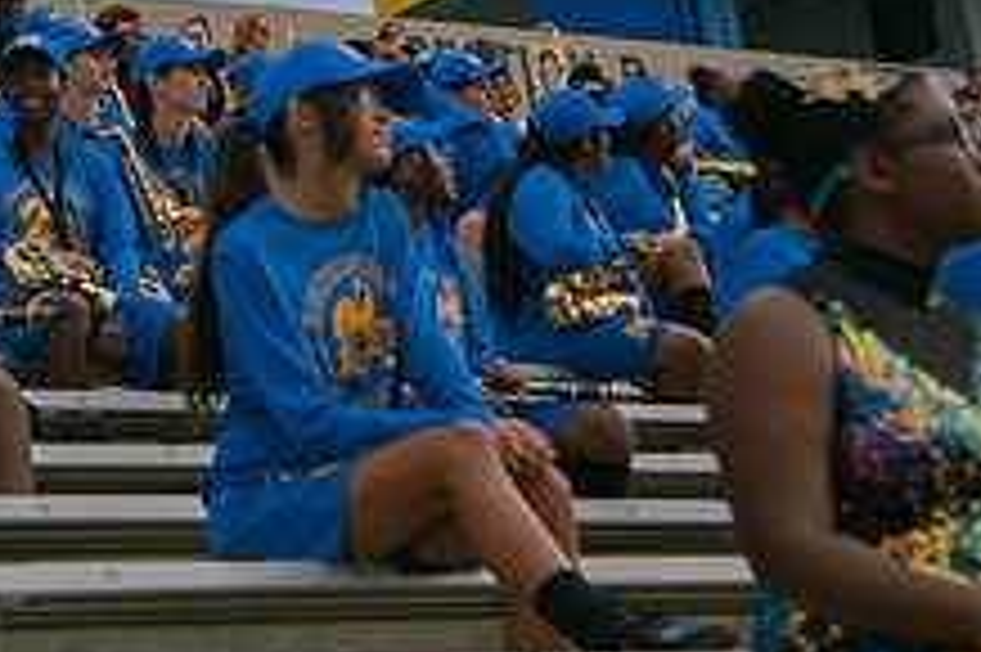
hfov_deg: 13.9
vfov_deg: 9.3
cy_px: -90
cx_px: 58
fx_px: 3975
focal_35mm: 146
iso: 100
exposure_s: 1/400
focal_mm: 55
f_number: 4
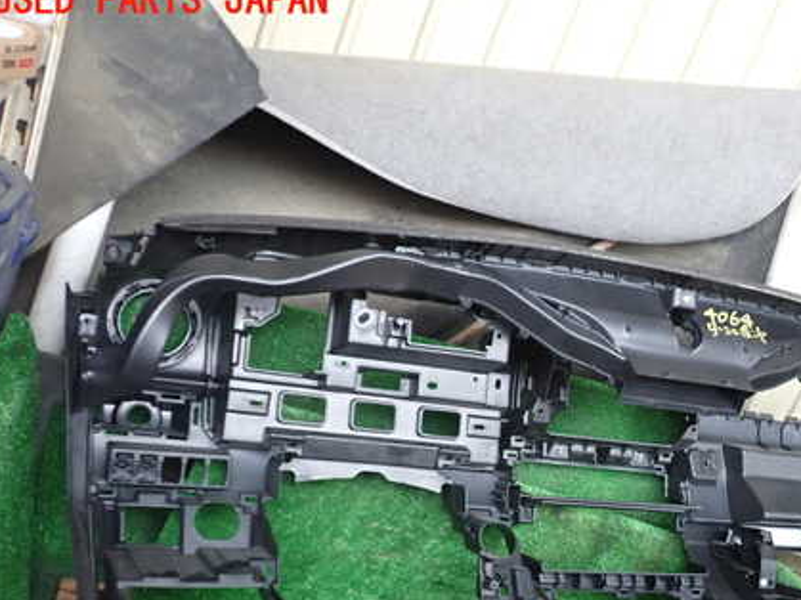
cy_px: 407
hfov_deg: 43.1
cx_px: 554
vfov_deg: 33.2
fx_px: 995
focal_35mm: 43
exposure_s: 1/30
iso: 250
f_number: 2.3
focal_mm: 5.4
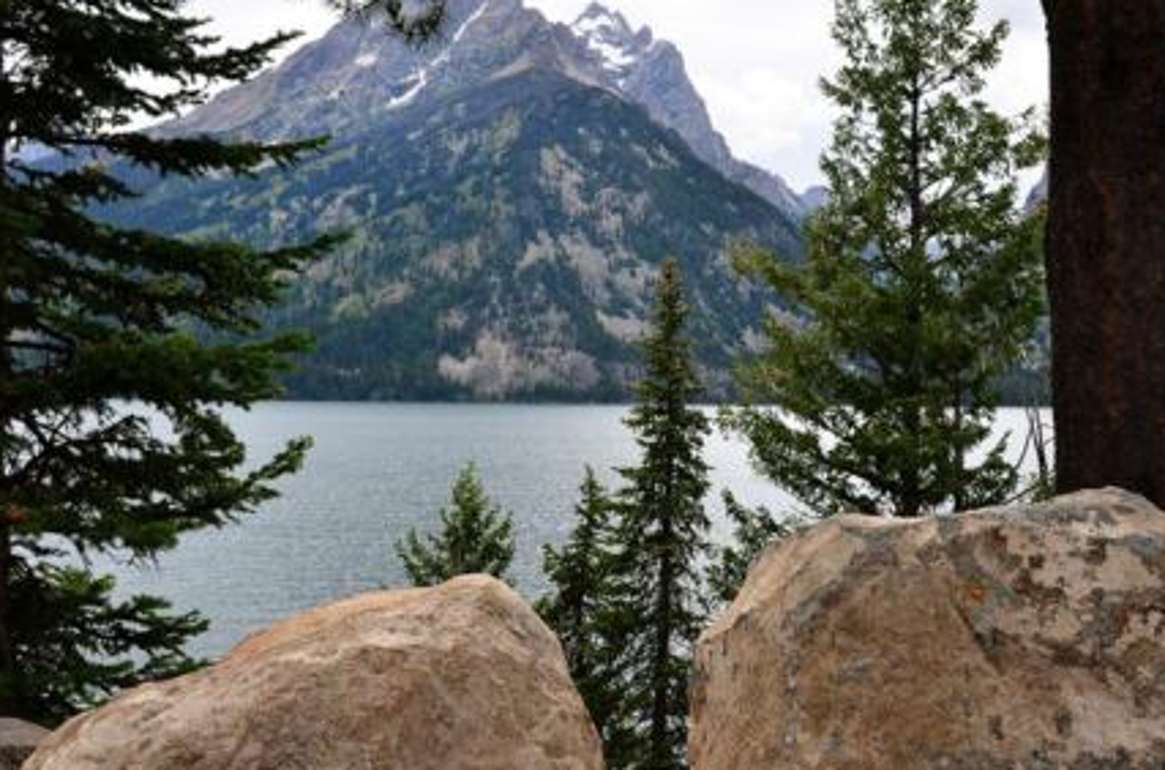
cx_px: 578
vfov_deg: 29.7
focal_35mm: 45
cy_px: 356
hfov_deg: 43.7
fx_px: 1452
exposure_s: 1/320
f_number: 9
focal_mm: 20
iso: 200
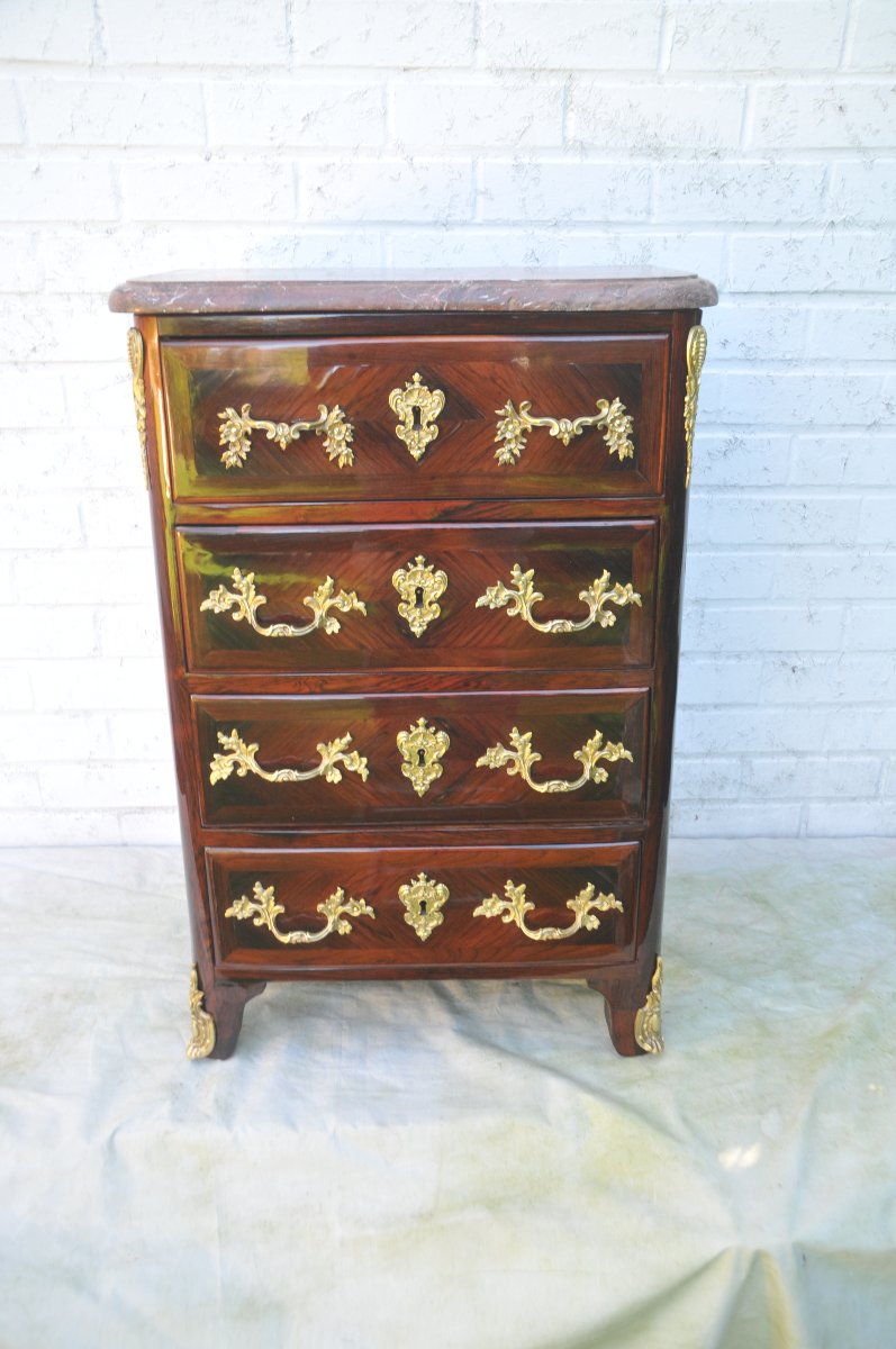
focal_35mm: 32
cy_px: 674
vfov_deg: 59.6
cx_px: 448
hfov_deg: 41.6
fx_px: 1179
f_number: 4.5
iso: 400
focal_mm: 21
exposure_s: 1/80
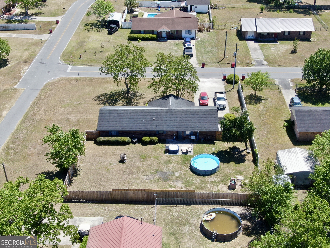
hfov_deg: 39.7
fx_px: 458
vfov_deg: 30.3
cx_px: 165
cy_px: 124
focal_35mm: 48
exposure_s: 1/400
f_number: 3.8
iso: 100
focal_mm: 8.6
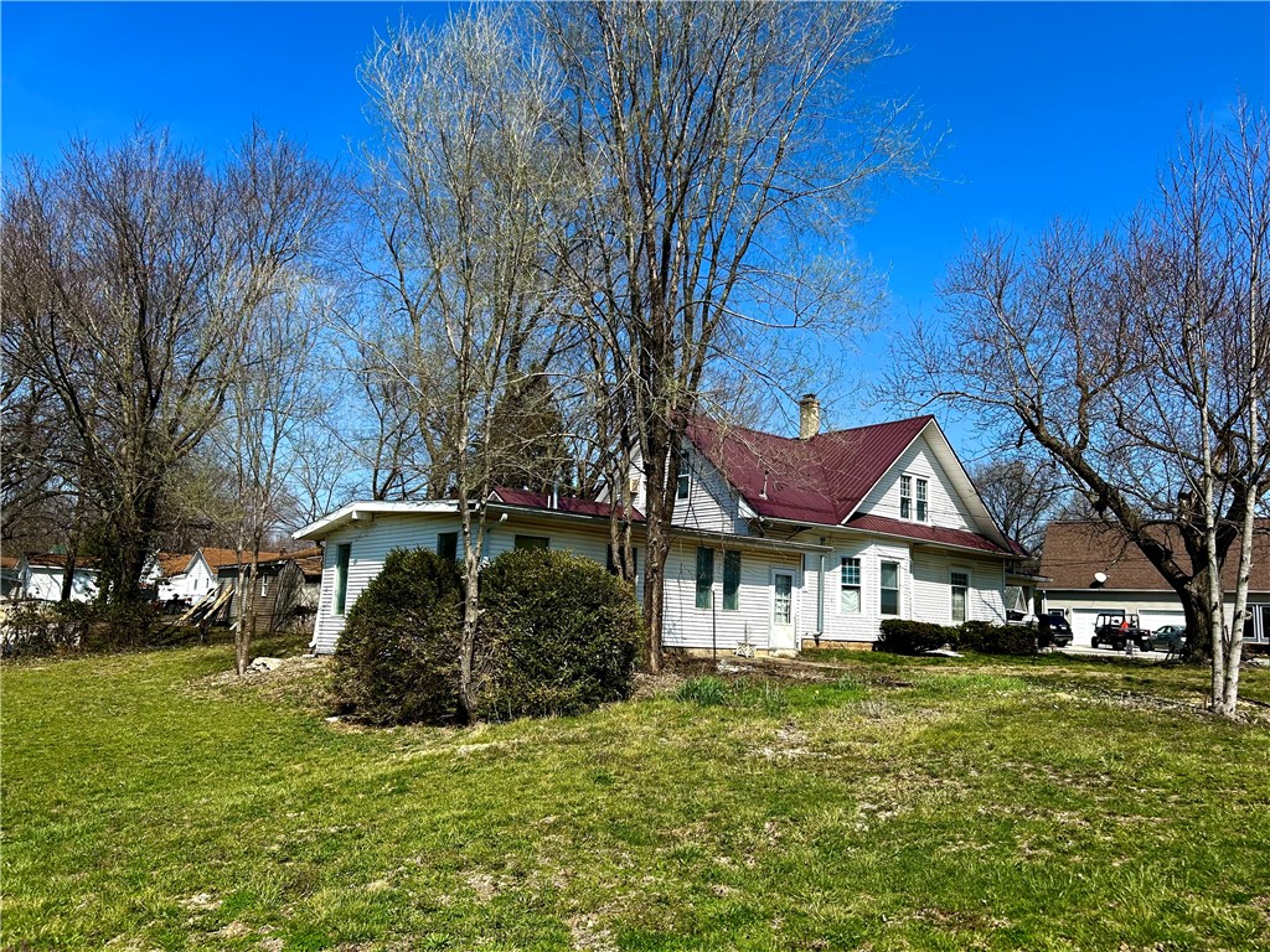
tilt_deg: +7.9
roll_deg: -2.5
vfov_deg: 53.1
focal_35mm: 26
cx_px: 635
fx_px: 954
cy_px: 476
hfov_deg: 67.3
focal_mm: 5.7
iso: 50
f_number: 1.5
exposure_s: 1/3831
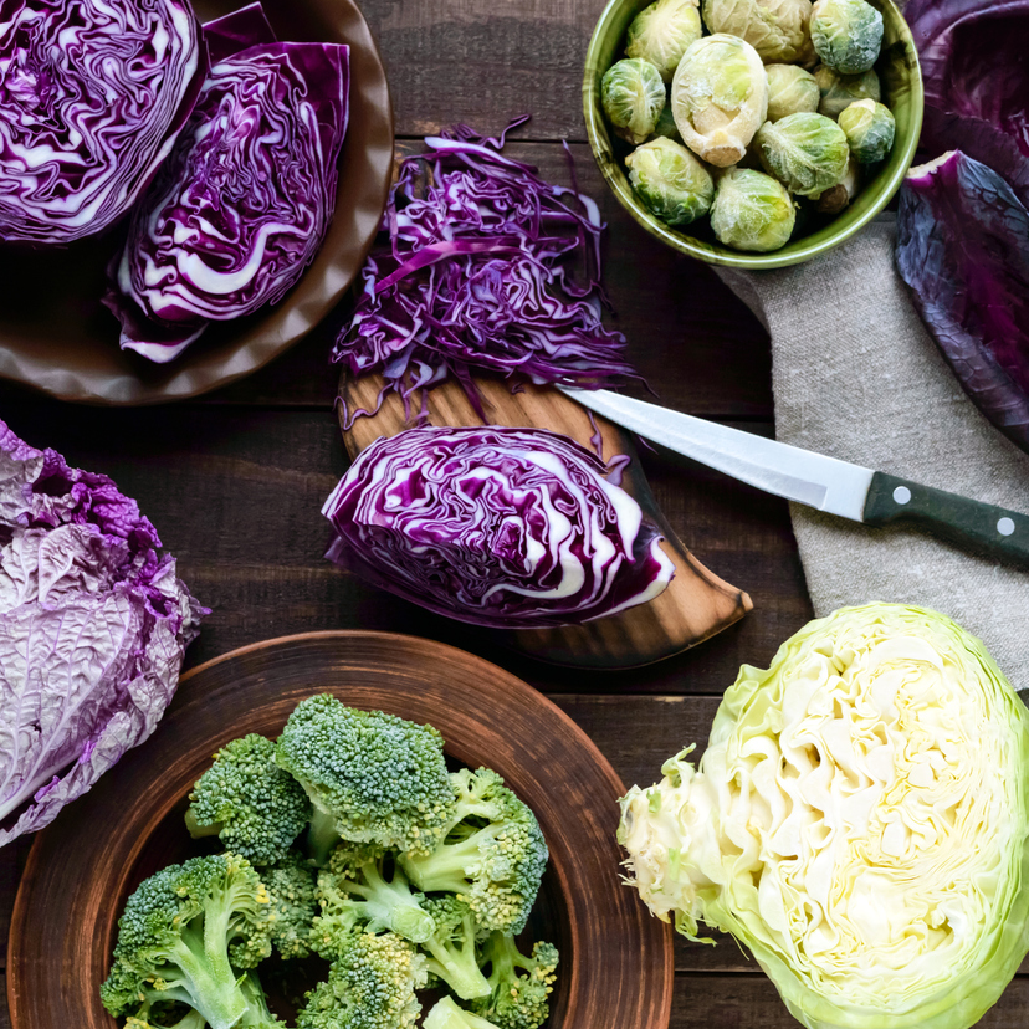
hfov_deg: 25.5
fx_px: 2275
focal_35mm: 68
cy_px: 511
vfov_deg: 25.5
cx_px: 495
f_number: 8
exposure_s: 1/200
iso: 800
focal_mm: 35
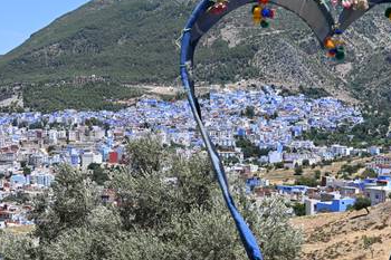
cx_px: 183
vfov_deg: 19.1
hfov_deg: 28.4
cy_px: 153
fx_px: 771
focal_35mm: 71
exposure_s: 1/640
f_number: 5
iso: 100
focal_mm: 23
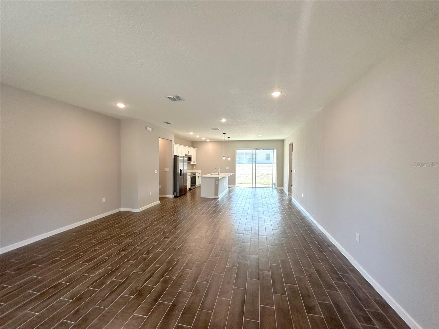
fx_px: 178
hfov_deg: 102.1
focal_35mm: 14
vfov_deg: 85.7
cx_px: 220
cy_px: 164
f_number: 2.2
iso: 100
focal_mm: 2.22
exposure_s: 1/120
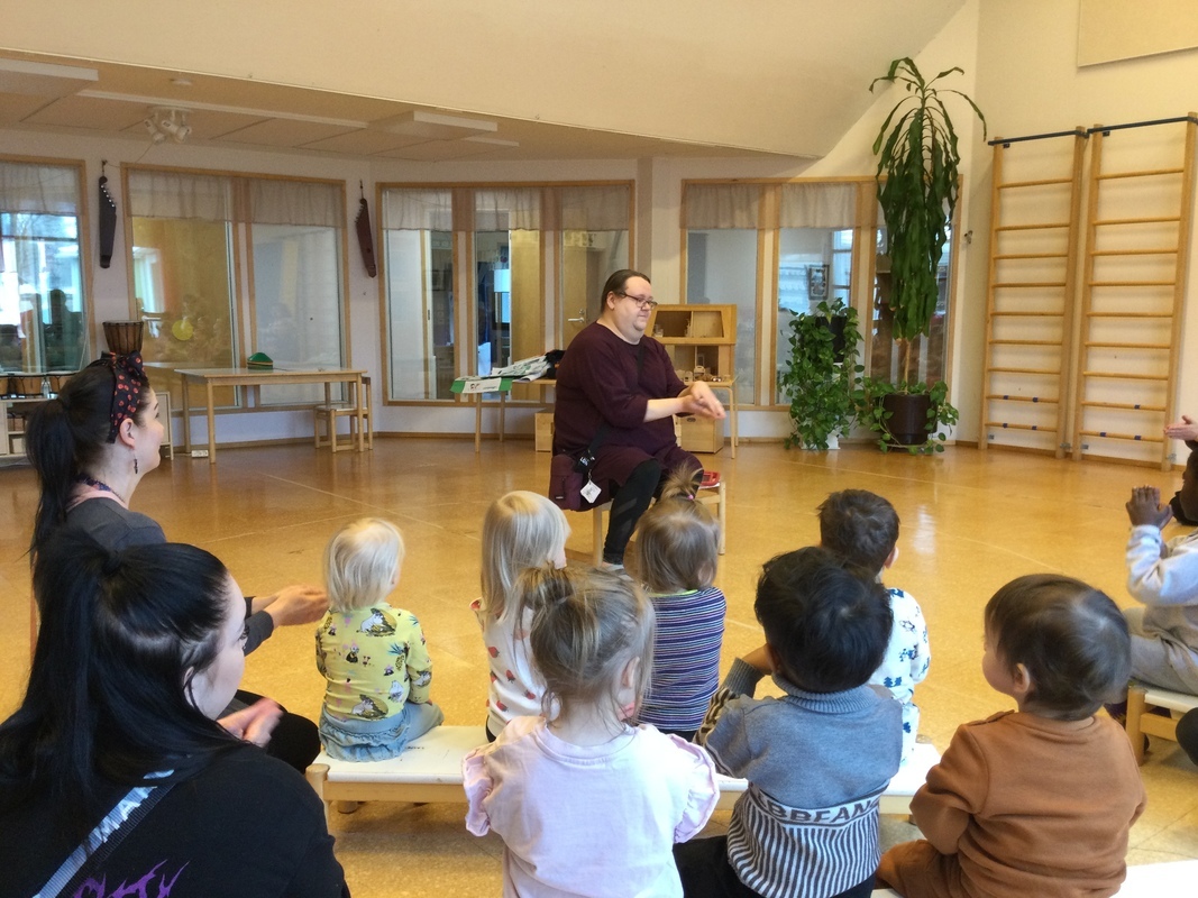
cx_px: 599
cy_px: 449
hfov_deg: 58.4
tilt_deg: -7.3
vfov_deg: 45.4
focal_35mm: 31
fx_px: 1073
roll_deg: -0.5
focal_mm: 3.3
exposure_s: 1/33
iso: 80
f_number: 2.4
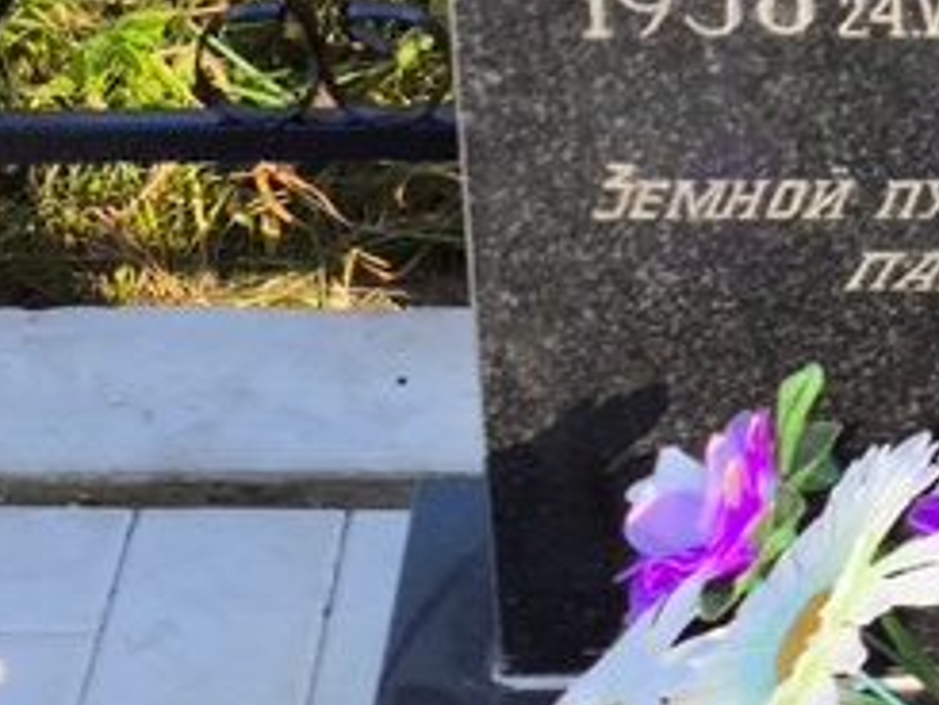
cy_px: -218
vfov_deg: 9.0
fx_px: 4424
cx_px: 776
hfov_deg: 12.1
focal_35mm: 163
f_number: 1.7
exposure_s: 1/901
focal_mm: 4.71
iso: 50
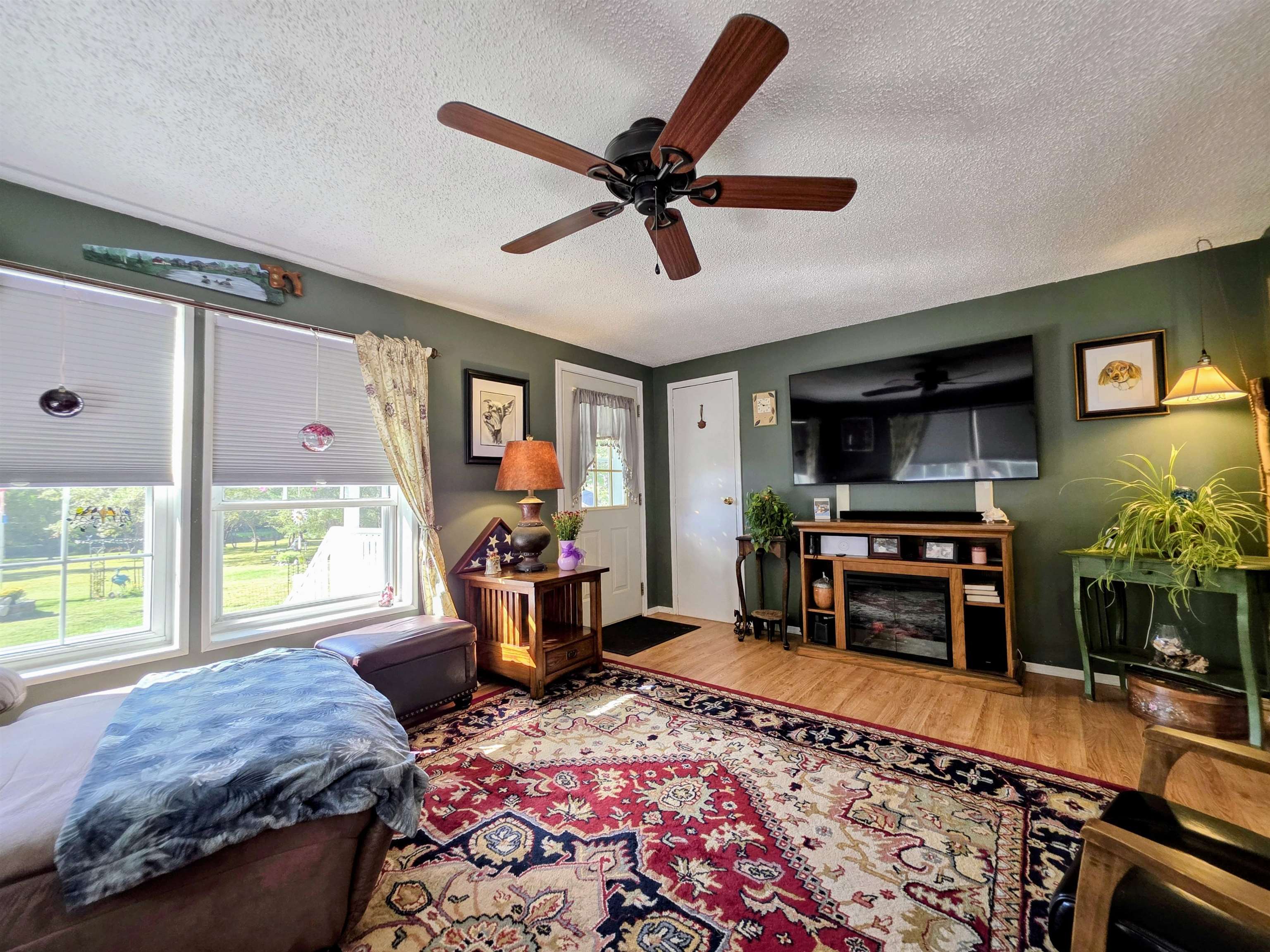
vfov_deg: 89.9
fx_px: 477
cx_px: 635
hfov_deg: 106.2
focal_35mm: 13
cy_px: 476
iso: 125
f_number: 1.9
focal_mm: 2.2
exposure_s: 1/120
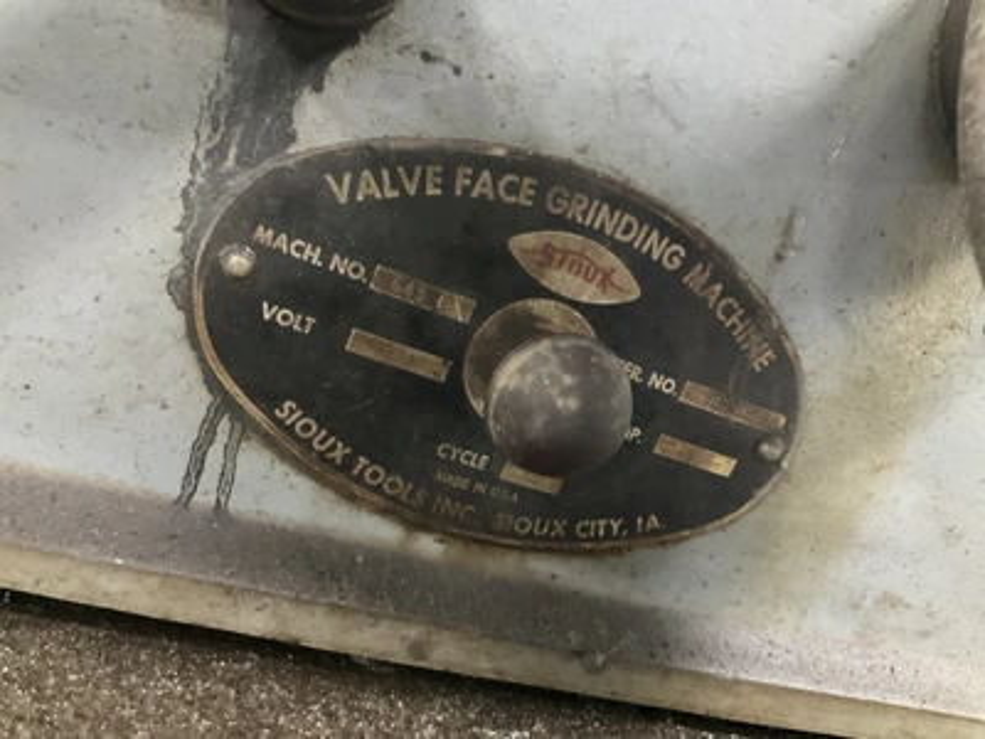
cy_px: 370
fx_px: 825
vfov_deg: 48.2
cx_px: 492
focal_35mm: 29
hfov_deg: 61.7
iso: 500
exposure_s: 1/20
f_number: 1.8
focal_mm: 3
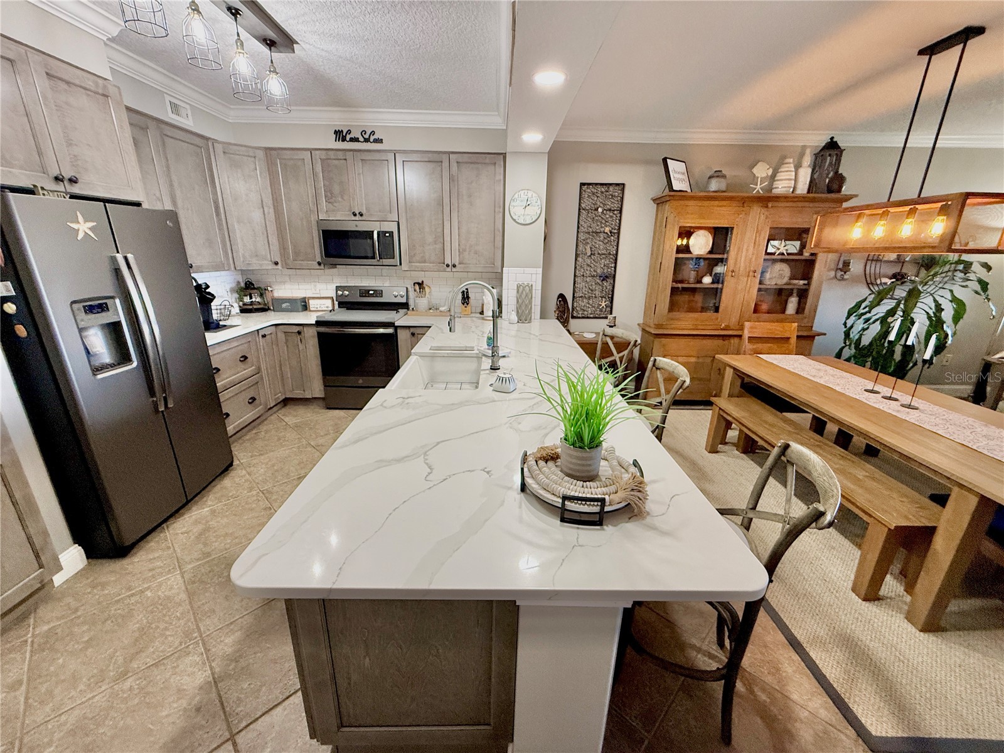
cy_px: 376
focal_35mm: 14
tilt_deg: -17.7
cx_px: 502
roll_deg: -1.4
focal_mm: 2.22
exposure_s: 1/120
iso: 320
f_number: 2.2
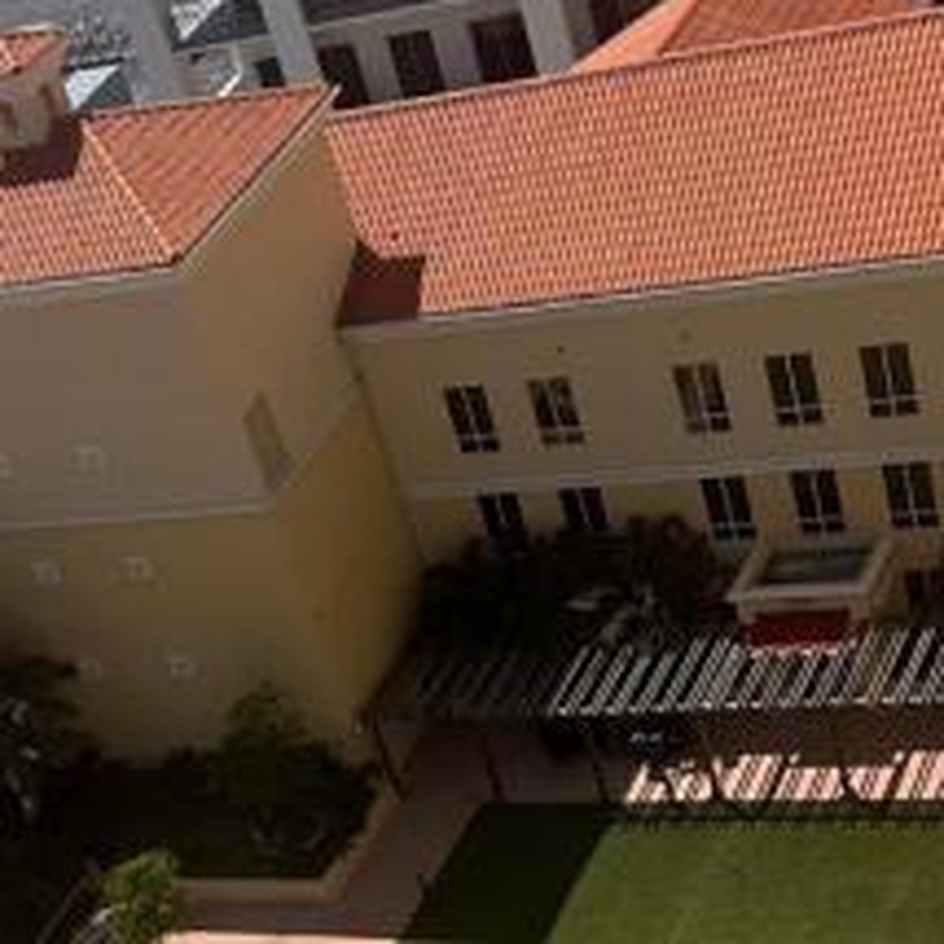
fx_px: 2376
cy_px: 1190
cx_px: 408
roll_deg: +25.9
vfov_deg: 20.7
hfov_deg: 22.5
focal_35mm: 77
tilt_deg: -41.0
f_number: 1.6
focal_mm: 5.1
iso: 50
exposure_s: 1/13333
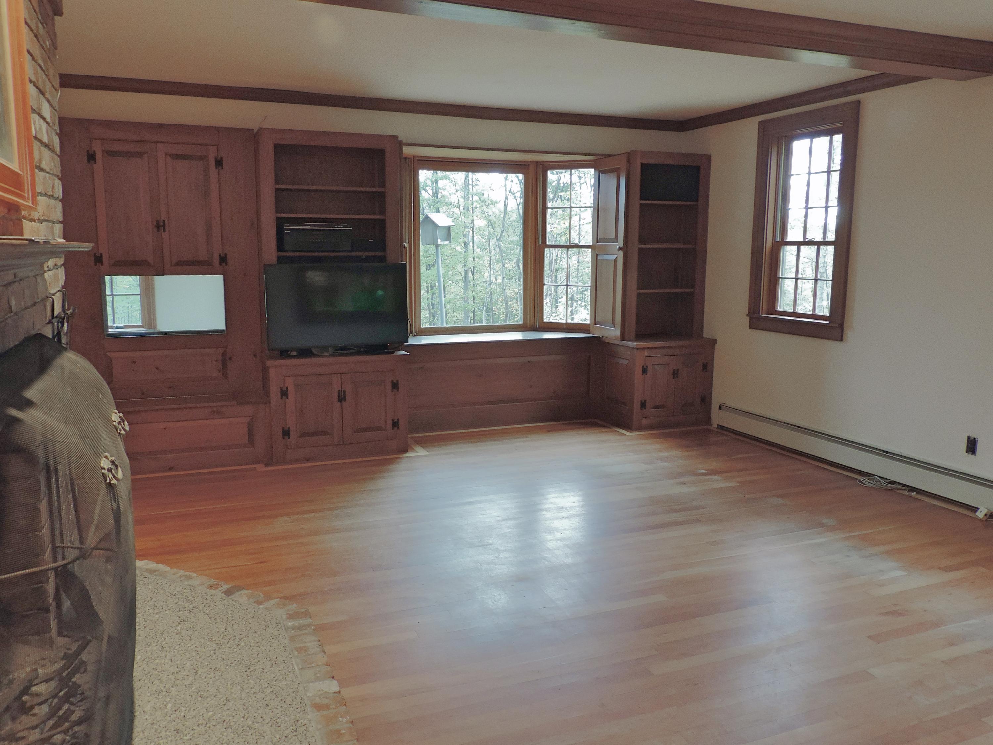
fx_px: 803
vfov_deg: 49.7
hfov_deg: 63.4
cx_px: 496
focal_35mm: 28
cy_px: 372
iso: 400
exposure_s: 1/13
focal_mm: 4.9
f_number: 3.1
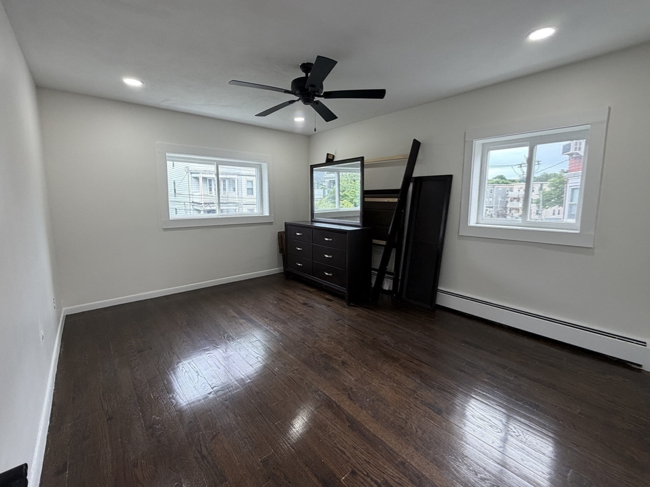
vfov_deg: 81.7
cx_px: 317
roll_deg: -0.3
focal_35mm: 15
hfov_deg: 98.2
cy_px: 234
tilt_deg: -7.5
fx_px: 282
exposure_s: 1/120
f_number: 2.2
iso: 160
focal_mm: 2.22
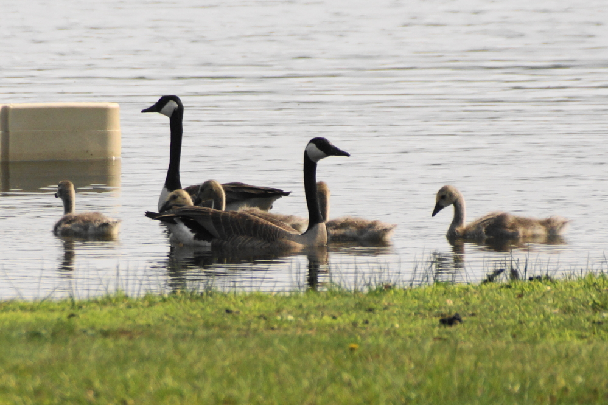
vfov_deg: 3.7
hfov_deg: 5.5
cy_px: 202
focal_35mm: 375
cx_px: 304
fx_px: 6333
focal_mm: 250
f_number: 6.3
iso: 200
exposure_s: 1/400
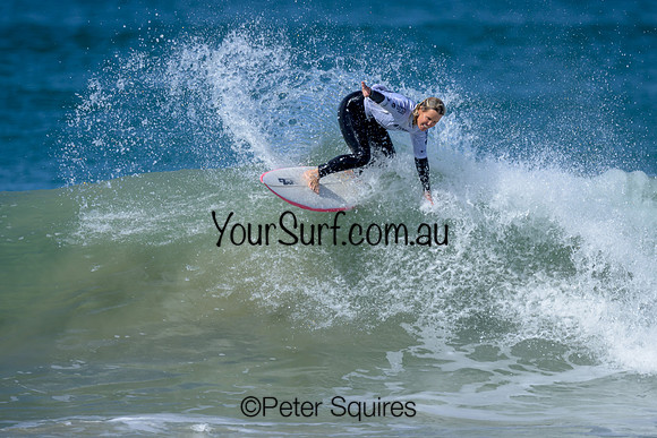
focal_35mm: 1100
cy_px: 241
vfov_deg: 1.3
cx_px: 306
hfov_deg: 1.9
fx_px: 20075
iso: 320
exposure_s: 1/2000
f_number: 6.3
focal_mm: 800
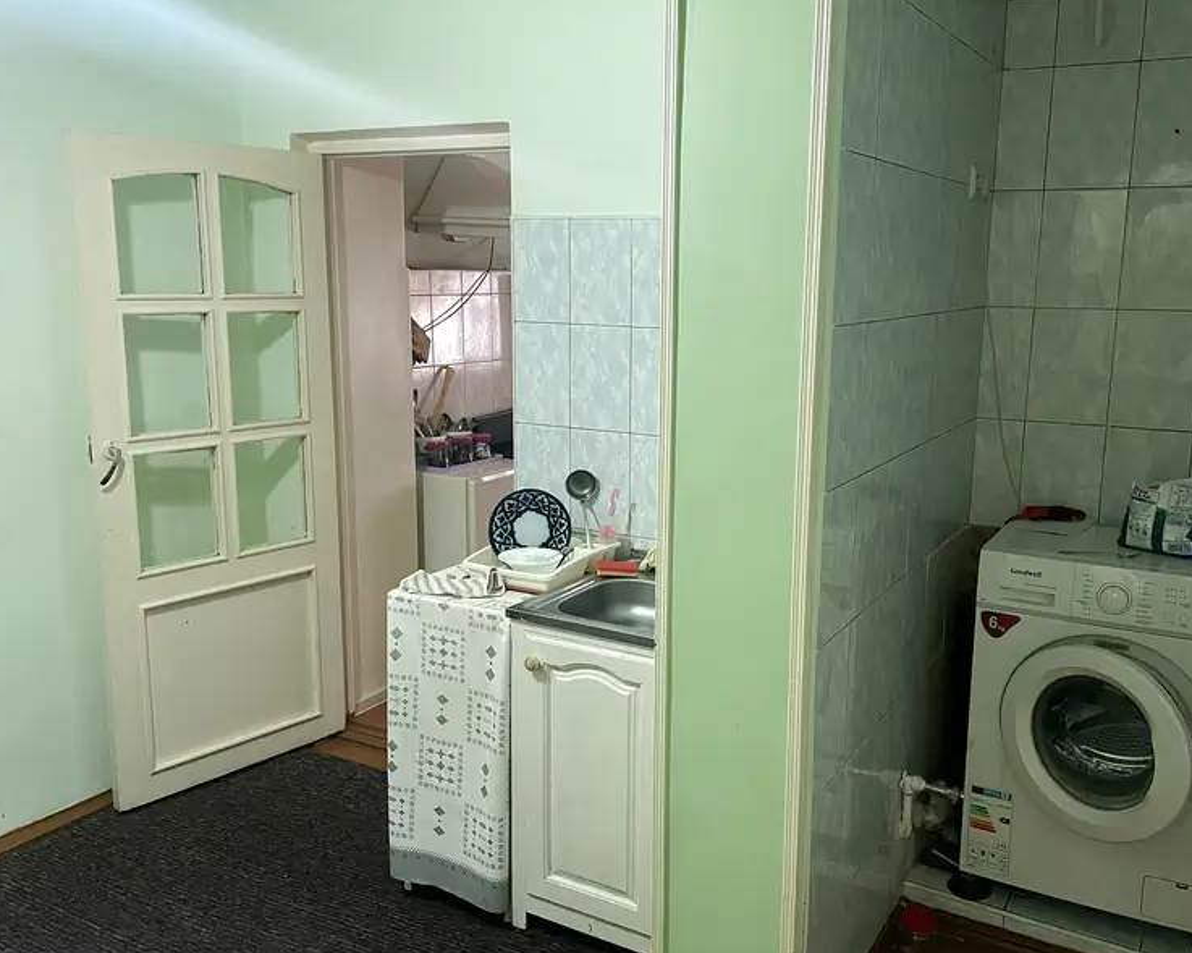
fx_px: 1093
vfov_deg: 47.1
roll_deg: -0.8
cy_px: 480
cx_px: 644
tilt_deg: -10.8
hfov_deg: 57.1
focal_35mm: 31
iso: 320
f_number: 1.6
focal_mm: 4.2
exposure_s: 1/50
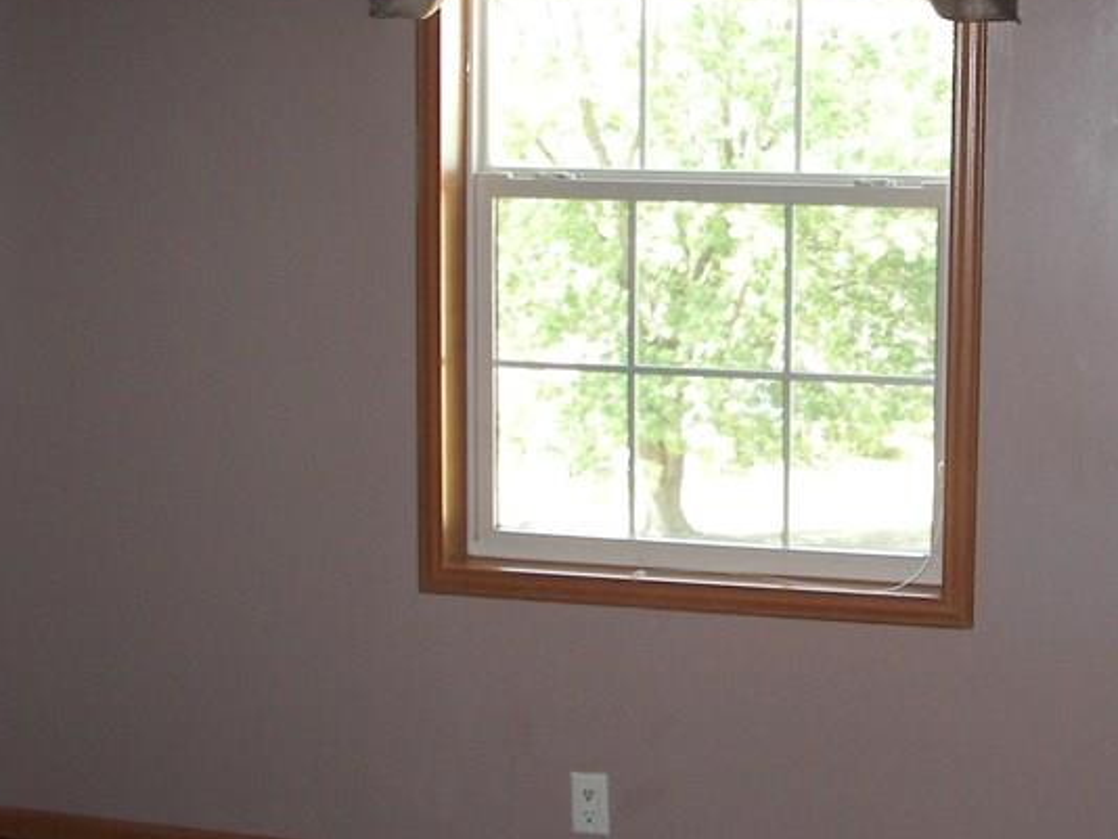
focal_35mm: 69
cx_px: 804
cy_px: 370
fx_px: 2230
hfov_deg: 27.8
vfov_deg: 21.3
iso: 100
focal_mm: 6
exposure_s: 1/30
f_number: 2.8
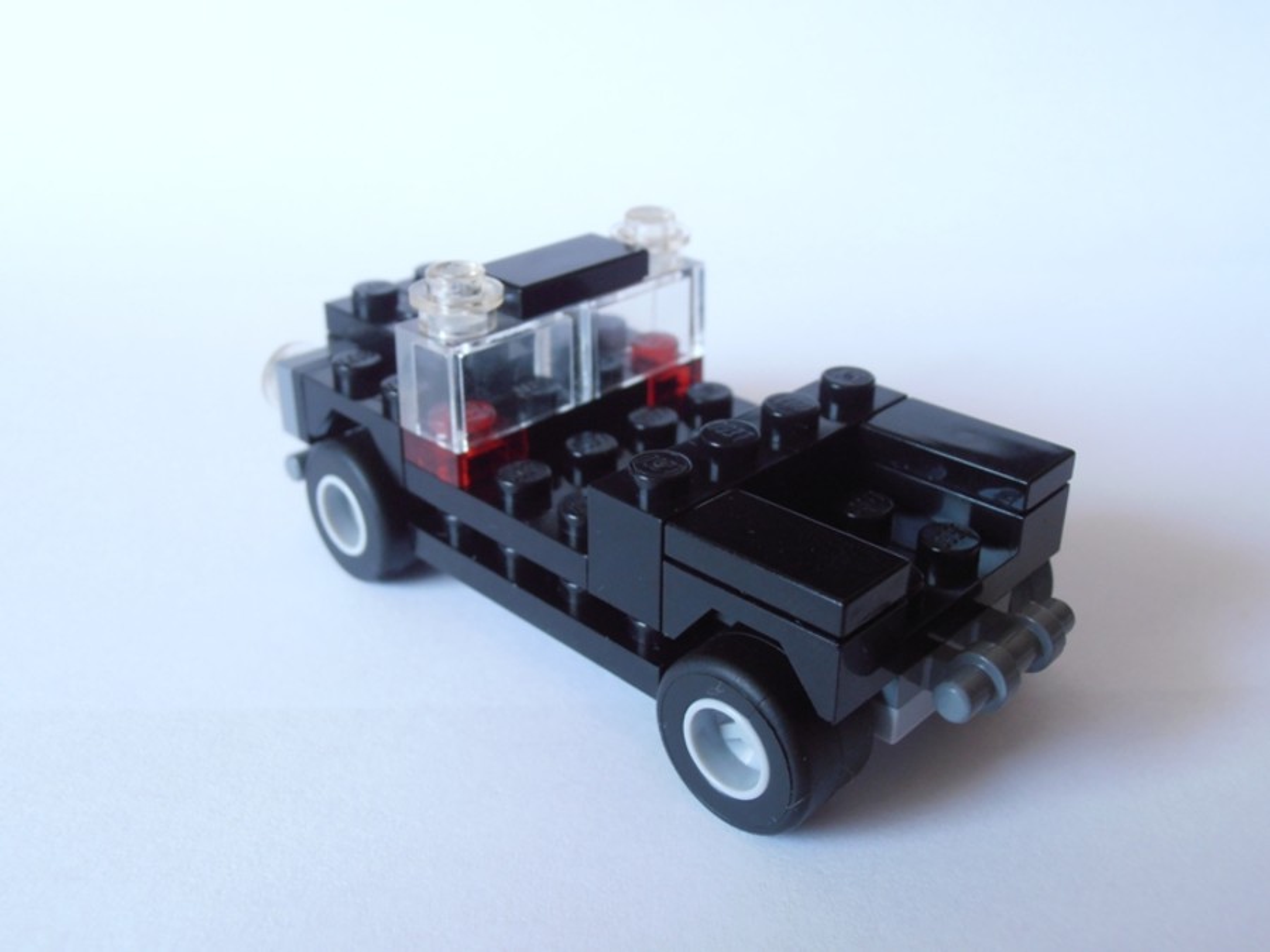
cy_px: 476
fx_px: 1357
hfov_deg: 50.1
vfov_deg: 38.7
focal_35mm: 37
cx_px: 635
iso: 125
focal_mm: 6.61
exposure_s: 1/20
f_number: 3.9
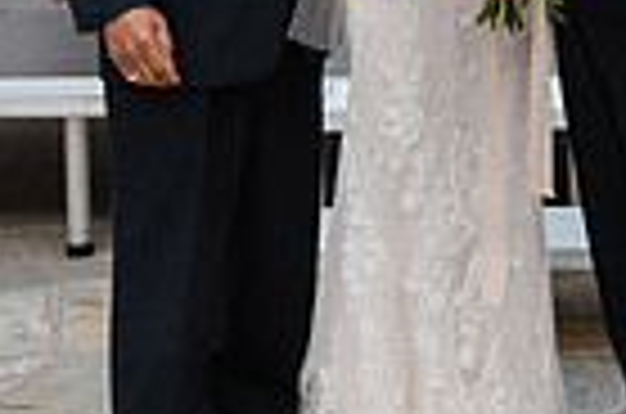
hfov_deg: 15.8
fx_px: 2238
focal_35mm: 129
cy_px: -244
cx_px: 496
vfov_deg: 10.2
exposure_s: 1/125
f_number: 4
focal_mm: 28
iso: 100
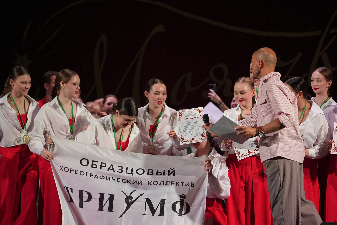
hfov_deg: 11.1
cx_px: 168
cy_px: 112
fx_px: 1741
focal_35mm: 186
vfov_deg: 7.4
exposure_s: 1/250
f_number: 2.8
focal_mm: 124
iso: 1600
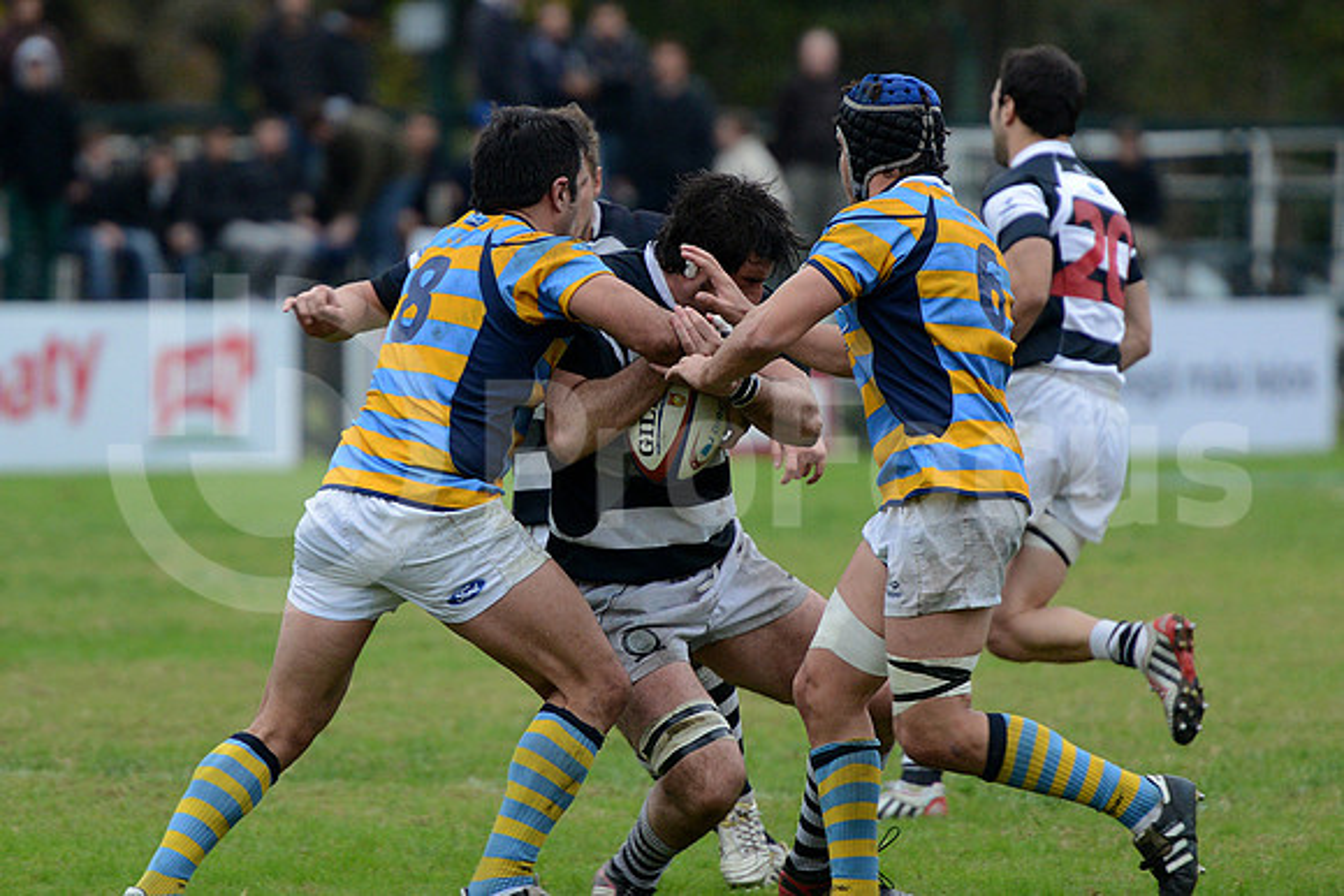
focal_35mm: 270
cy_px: 448
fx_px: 10082
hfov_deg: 7.6
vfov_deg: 5.1
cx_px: 672
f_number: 4
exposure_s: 1/500
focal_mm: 270
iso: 2000
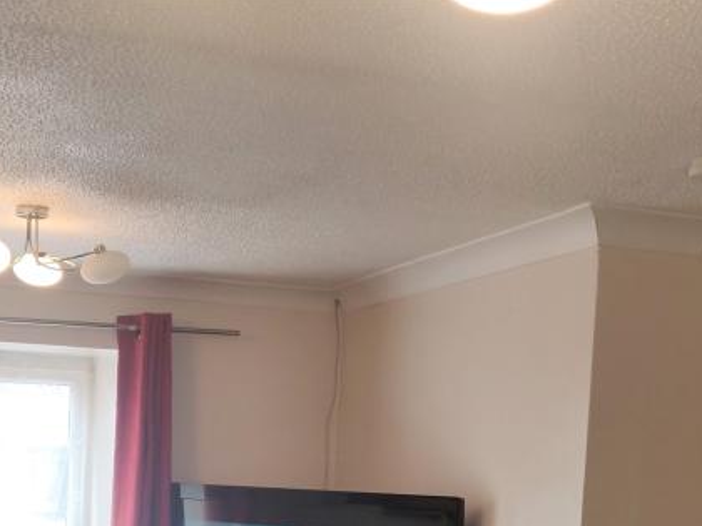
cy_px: 638
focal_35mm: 61
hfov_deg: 31.5
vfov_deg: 22.1
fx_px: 1237
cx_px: 254
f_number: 1.7
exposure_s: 1/33
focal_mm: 4.25
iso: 160
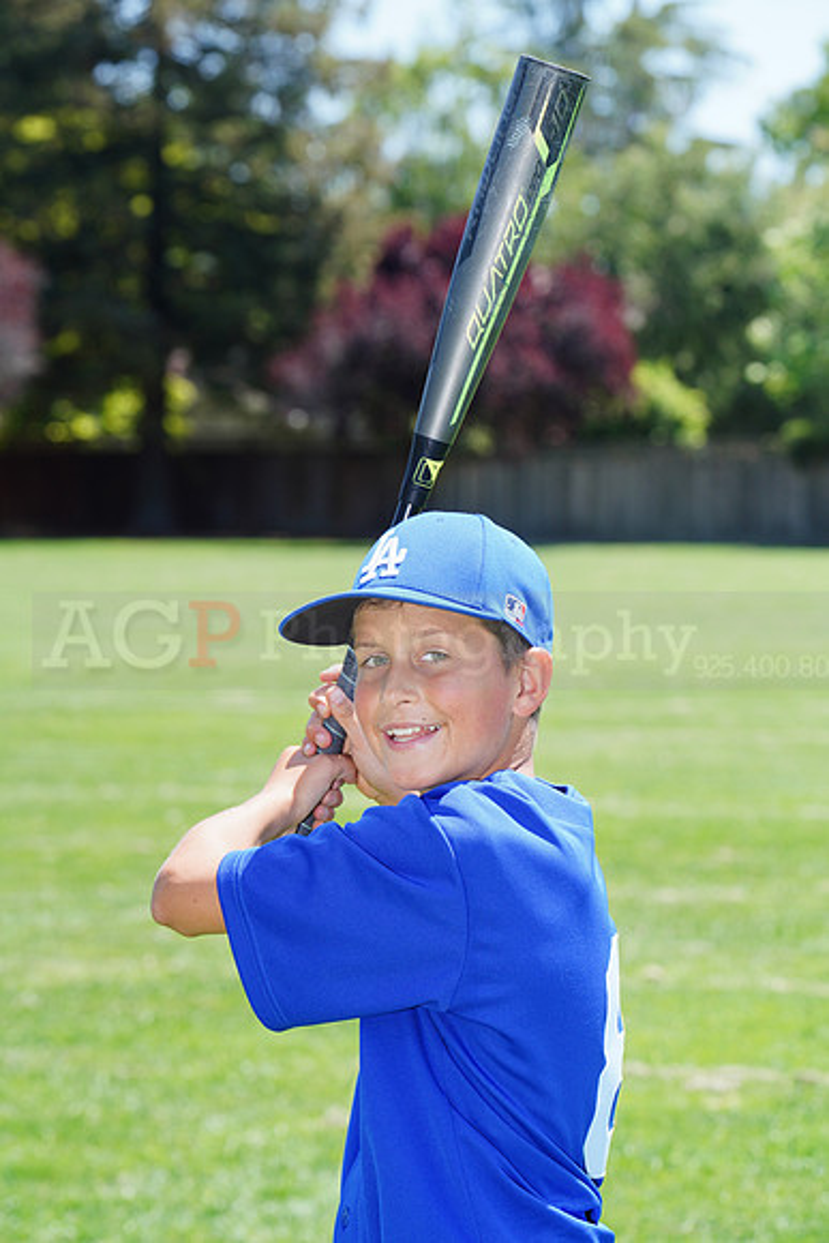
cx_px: 414
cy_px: 622
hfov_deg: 8.5
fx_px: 5557
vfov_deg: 12.8
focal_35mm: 161
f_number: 9
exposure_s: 1/200
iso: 200
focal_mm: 161
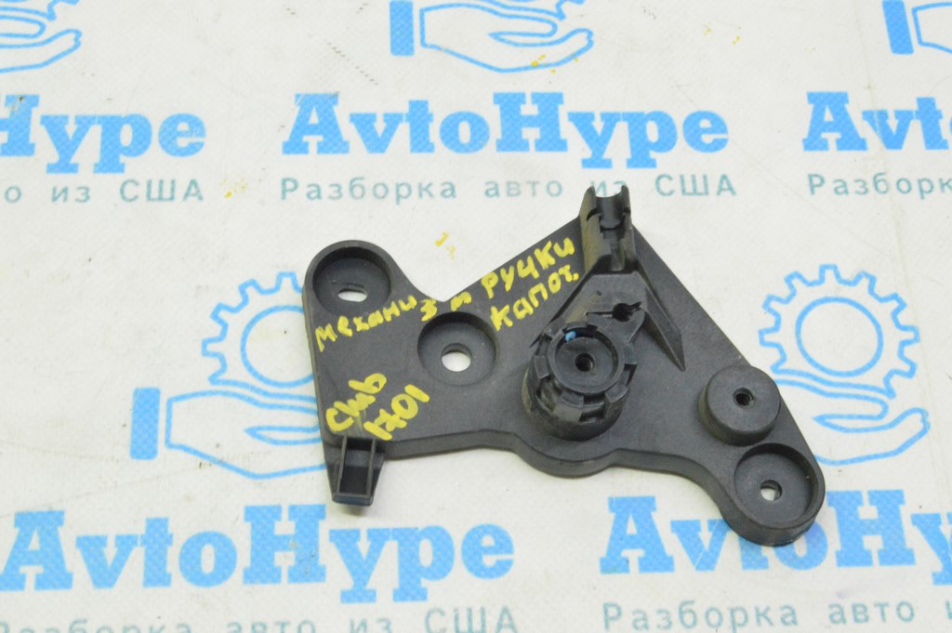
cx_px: 476
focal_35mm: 60
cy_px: 316
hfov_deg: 33.4
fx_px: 1585
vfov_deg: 22.6
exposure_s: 1/20
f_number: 20
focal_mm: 40
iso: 6400
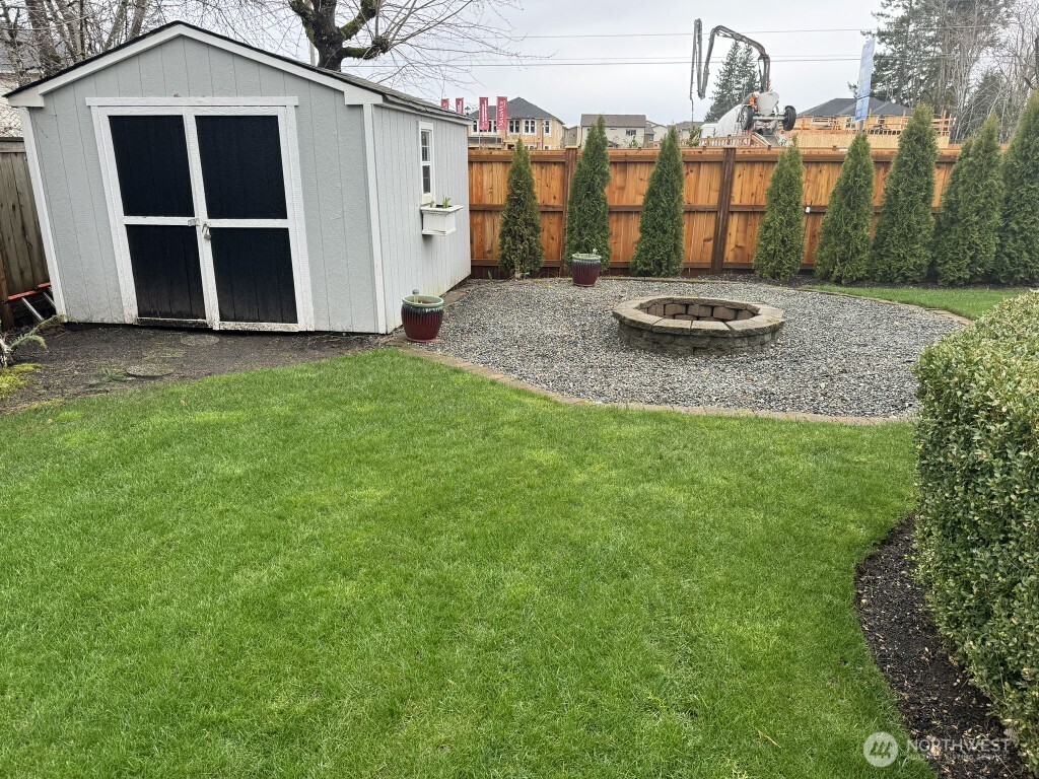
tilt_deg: -18.9
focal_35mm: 24
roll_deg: -1.4
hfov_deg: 71.6
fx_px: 720
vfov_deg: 56.8
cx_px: 520
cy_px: 390
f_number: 1.78
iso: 80
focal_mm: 6.86
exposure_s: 1/228
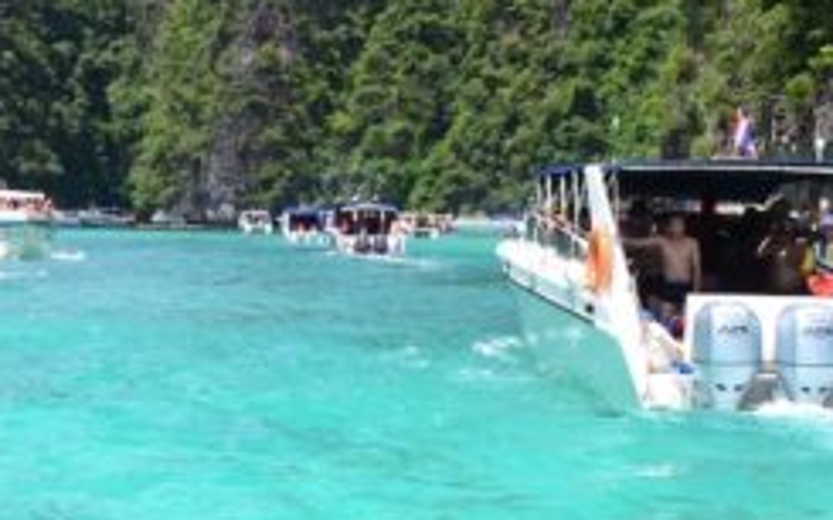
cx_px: -139
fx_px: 2043
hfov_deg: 21.6
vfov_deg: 14.4
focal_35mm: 90
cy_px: 85
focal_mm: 18
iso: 400
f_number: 10
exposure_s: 1/320
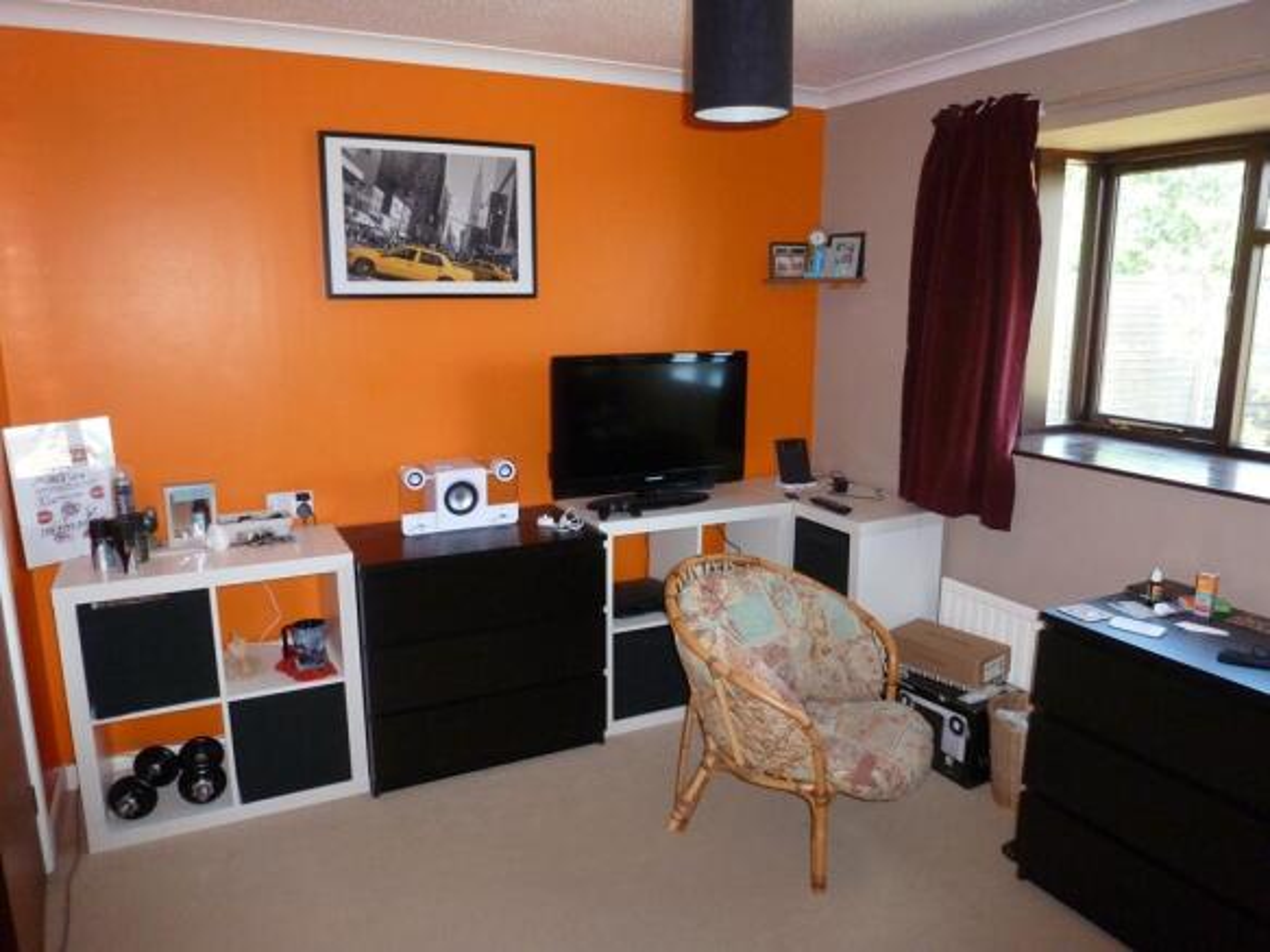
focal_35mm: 24
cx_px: 635
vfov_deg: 56.8
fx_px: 880
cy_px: 476
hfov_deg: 71.6
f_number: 3.3
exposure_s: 1/60
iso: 320
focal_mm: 4.3
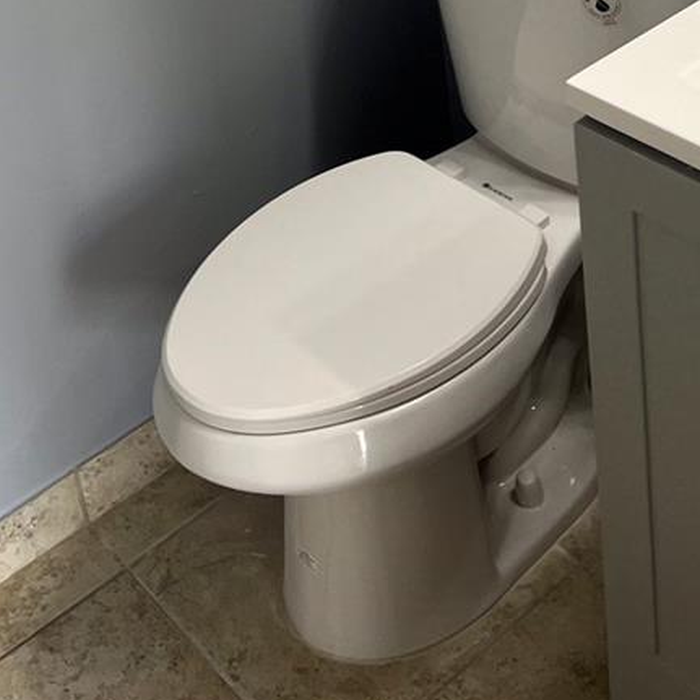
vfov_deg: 23.5
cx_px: 287
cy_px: -226
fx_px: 1464
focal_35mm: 64
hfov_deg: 26.8
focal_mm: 5.1
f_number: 1.6
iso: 100
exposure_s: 1/120
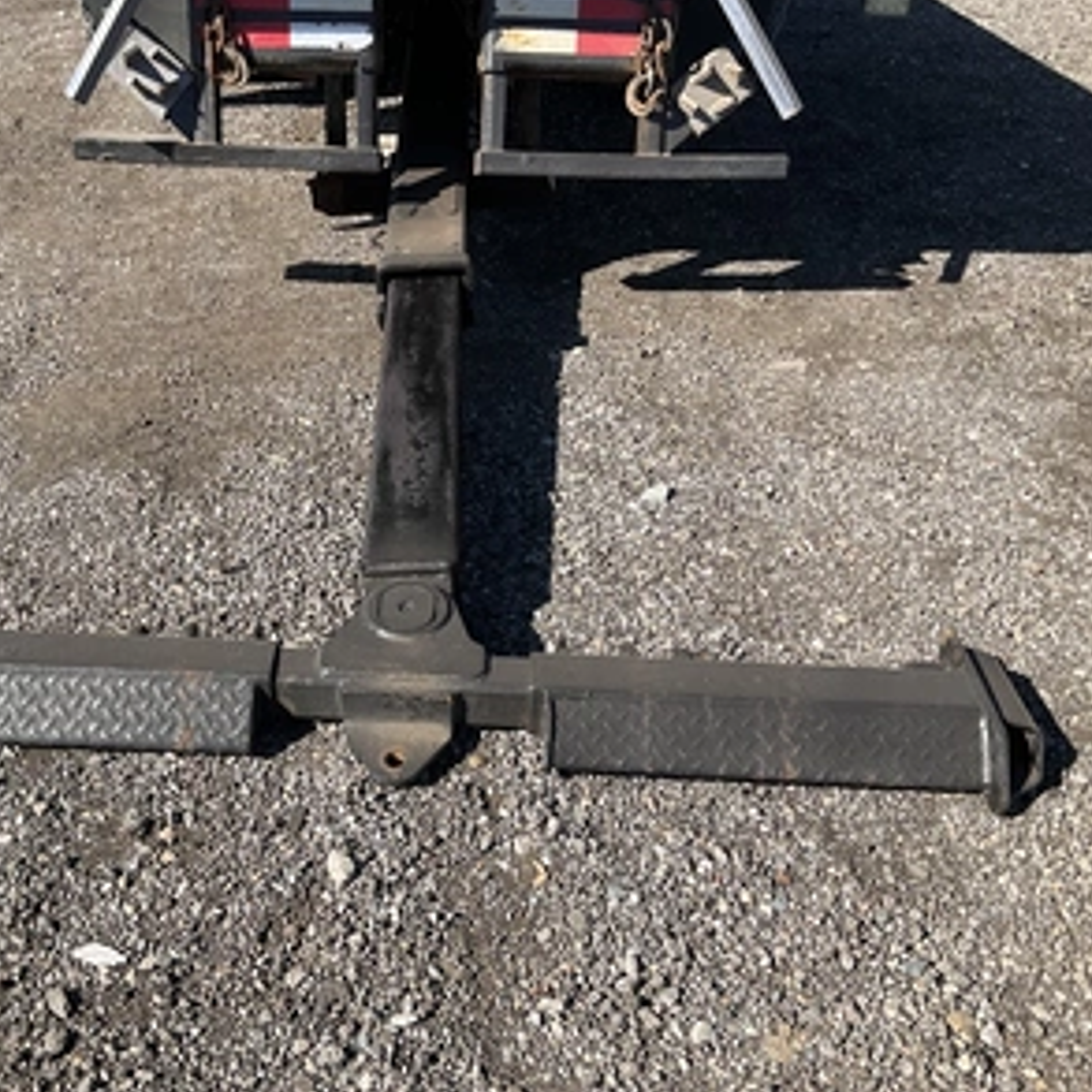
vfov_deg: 47.2
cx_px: 417
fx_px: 1249
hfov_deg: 46.8
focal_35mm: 35
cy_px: 540
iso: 25
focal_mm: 3
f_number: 1.8
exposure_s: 1/1144
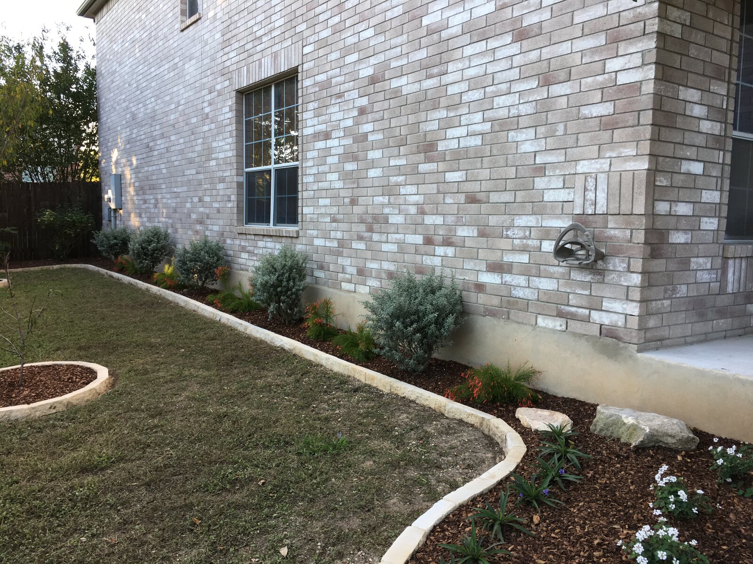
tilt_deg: -4.9
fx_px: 631
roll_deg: -1.4
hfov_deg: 61.7
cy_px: 282
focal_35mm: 29
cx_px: 376
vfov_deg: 48.2
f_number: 2.2
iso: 32
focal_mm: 4.15
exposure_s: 1/120
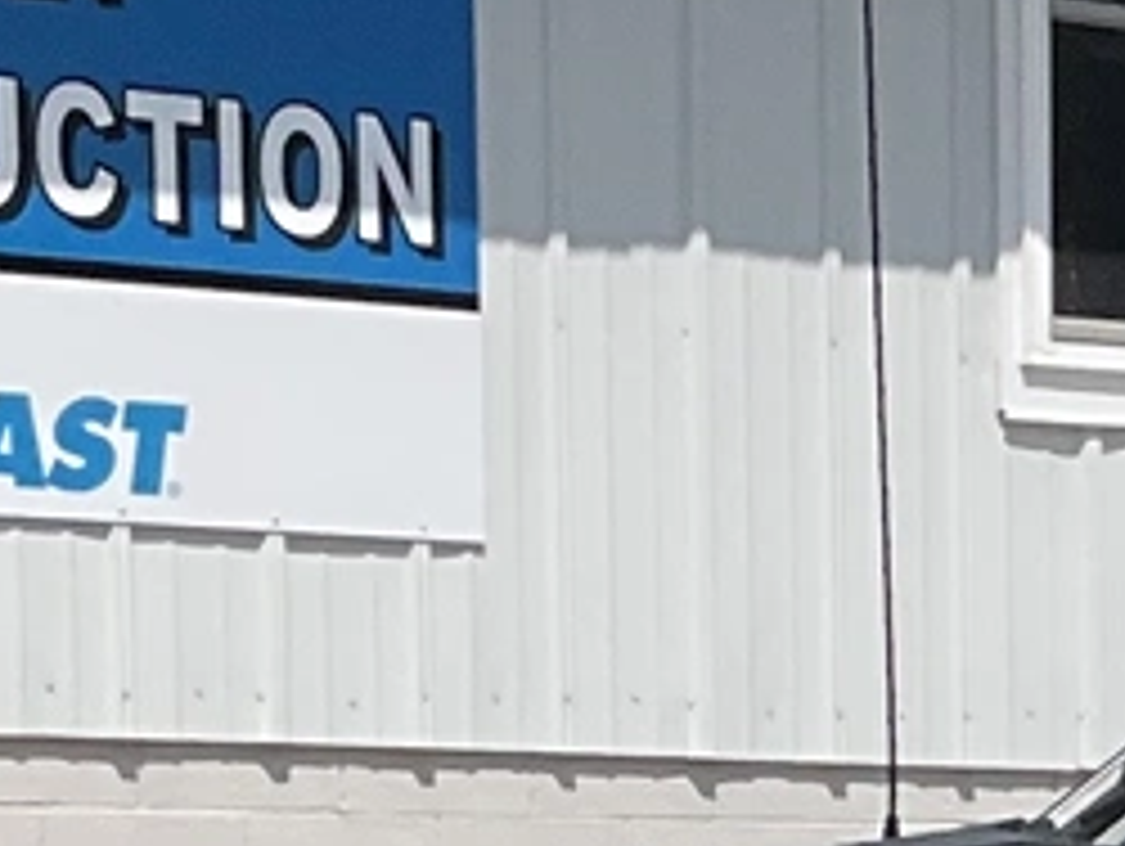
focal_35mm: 232
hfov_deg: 8.1
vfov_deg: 6.2
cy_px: 1796
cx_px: 2313
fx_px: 7547
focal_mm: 3
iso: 25
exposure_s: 1/2667
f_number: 1.8
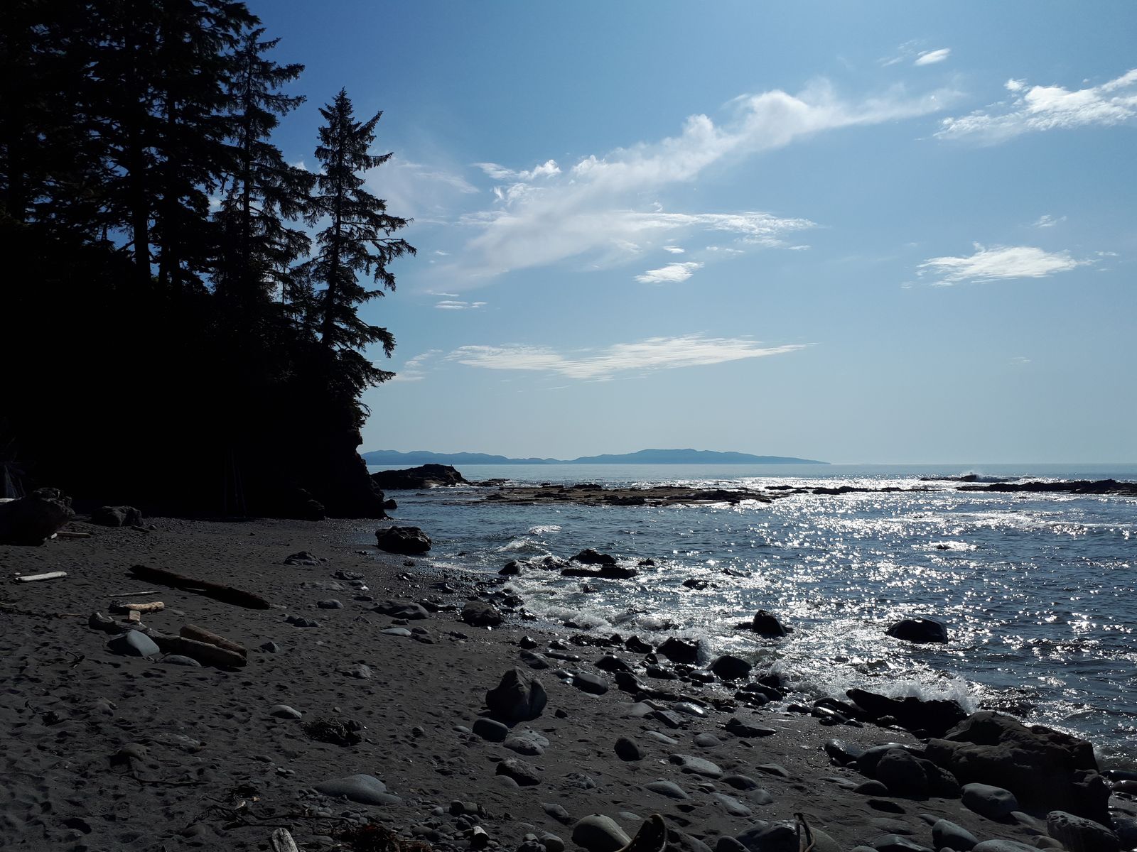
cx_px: 568
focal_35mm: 27
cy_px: 426
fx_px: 887
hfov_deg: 65.3
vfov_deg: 51.4
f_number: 1.9
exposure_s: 1/5650
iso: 40
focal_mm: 3.6
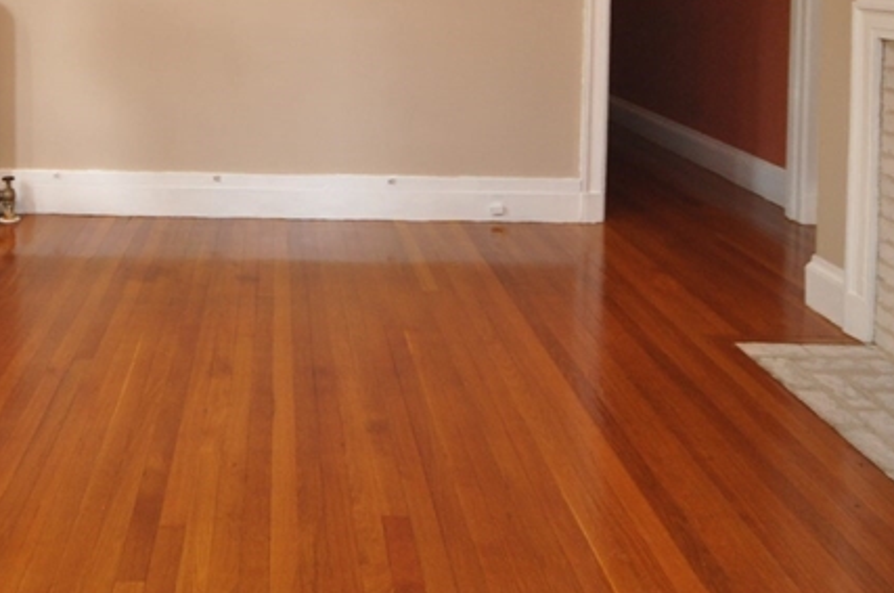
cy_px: -19
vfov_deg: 33.2
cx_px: 247
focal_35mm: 36
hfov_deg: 51.4
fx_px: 892
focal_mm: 10
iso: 500
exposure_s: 1/60
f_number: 4
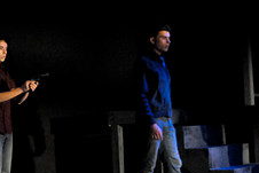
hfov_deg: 15.2
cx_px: 85
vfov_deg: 10.2
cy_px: 98
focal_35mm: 134
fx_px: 967
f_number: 2.8
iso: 6400
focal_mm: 35
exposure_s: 1/100
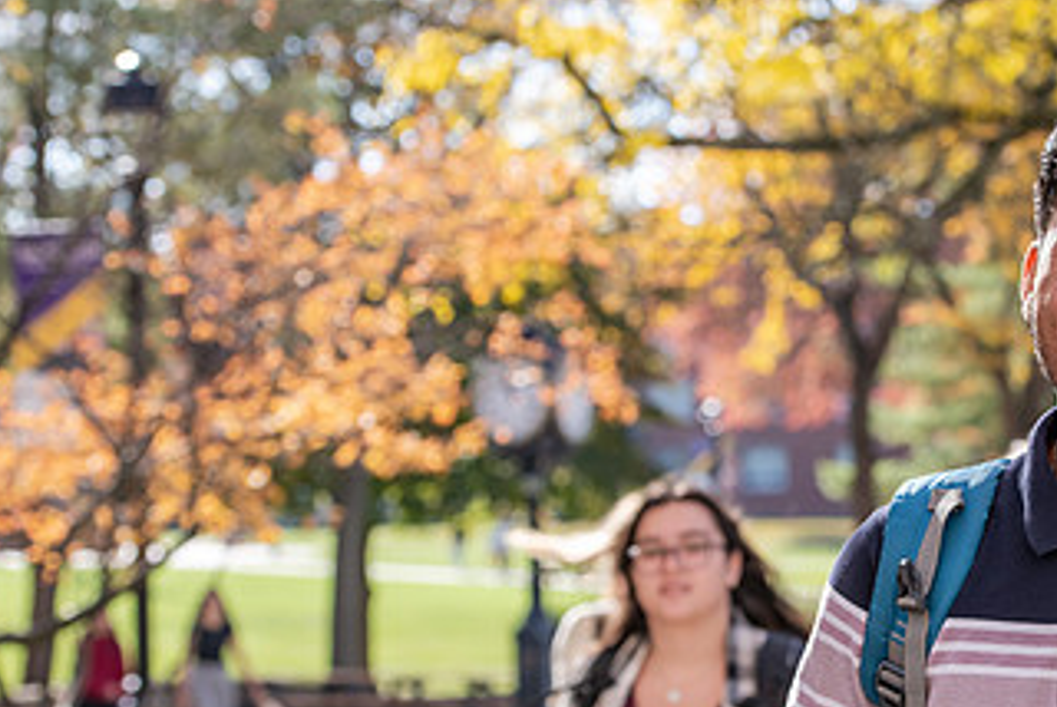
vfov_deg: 9.5
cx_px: 885
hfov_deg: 14.0
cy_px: 411
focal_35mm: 145
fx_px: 4261
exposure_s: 1/500
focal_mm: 80
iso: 320
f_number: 5.6
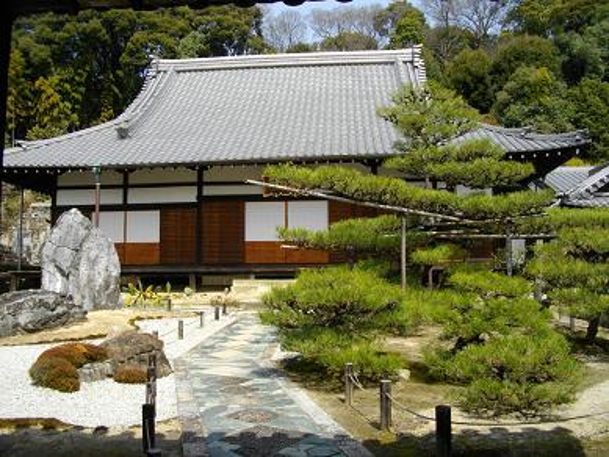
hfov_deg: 56.8
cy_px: 228
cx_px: 304
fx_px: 563
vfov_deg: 44.2
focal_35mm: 32
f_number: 5.5
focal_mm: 5.7
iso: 100
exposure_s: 1/320
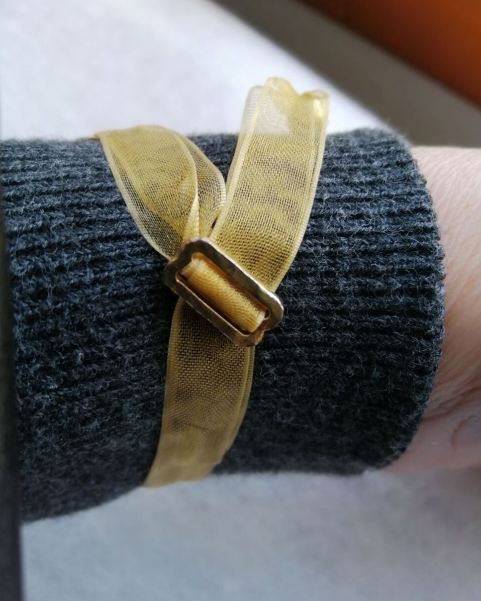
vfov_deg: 62.2
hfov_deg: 51.5
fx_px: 498
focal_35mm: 28
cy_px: 283
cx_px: 247
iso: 50
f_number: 4
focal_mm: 3.6
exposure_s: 1/100
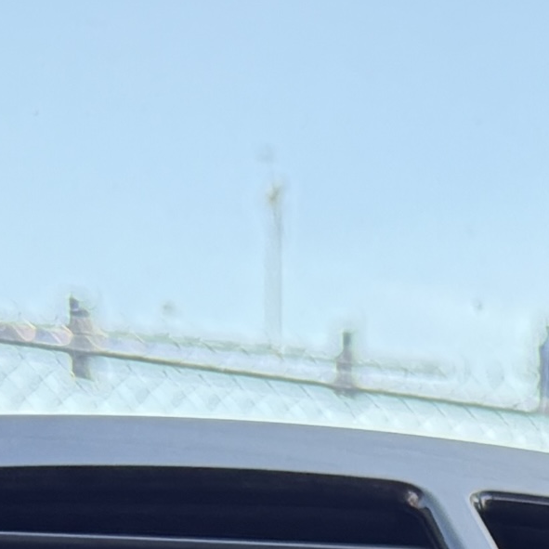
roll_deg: -3.4
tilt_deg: -10.5
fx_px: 2638
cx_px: 1146
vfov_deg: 10.1
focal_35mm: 147
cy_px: 1392
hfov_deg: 10.7
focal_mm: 6.76
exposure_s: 1/230
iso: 125
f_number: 1.78
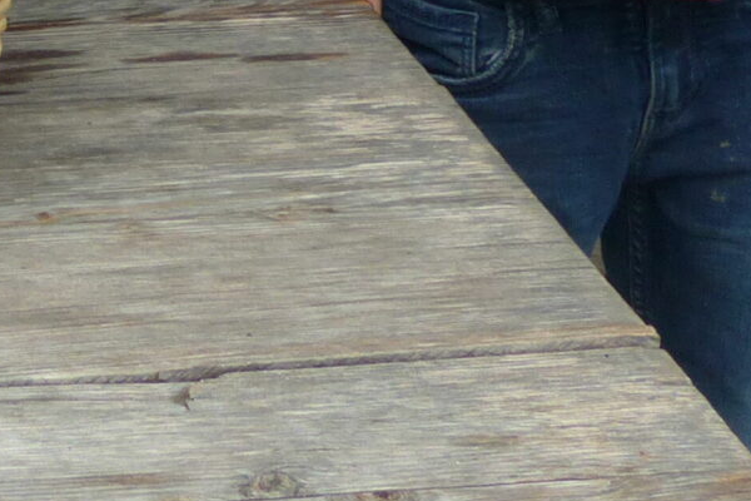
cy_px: -413
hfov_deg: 17.3
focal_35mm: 111
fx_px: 2315
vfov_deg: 11.4
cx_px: -232
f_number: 4
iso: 100
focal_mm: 4.5
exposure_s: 1/100
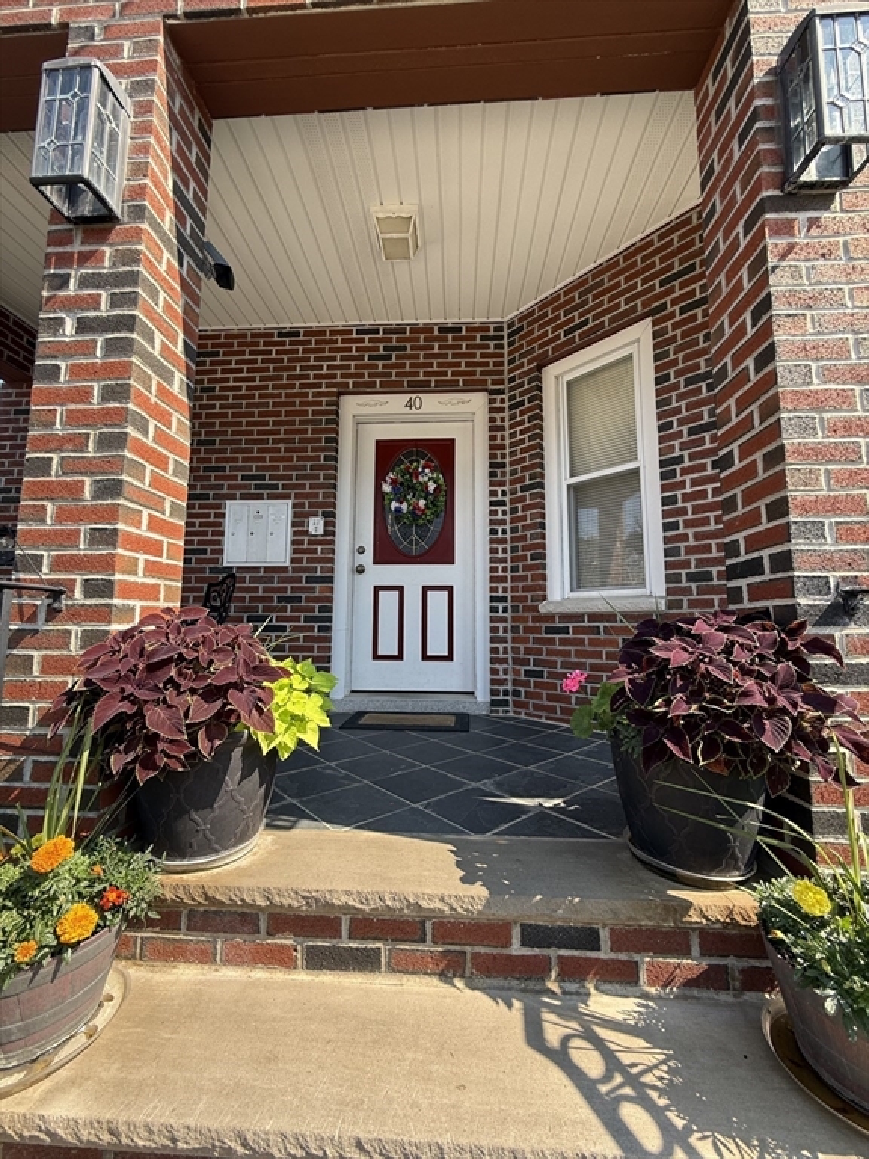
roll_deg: -0.5
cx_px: 434
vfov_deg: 102.1
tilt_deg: +5.8
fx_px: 469
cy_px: 580
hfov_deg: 85.7
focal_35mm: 14
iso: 50
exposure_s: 1/316
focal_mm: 2.22
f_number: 2.2
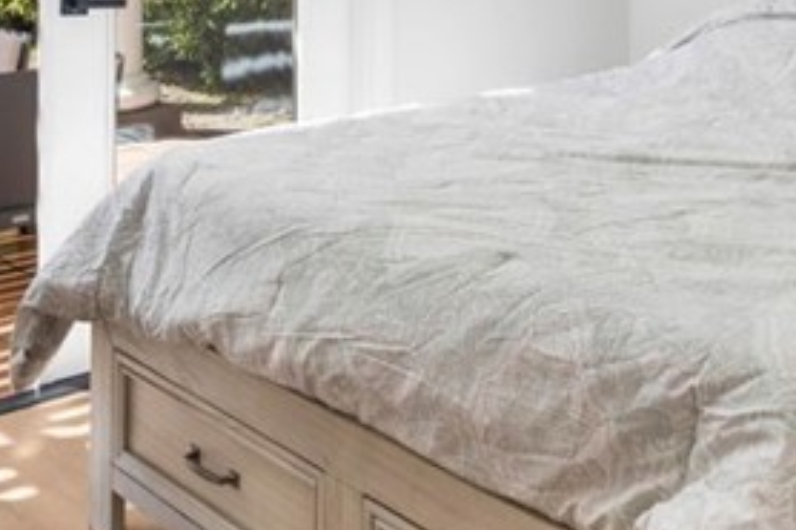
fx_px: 1304
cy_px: -127
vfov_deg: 21.2
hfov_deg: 33.8
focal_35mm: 59
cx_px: 475
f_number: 9
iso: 200
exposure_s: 1/15
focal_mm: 16
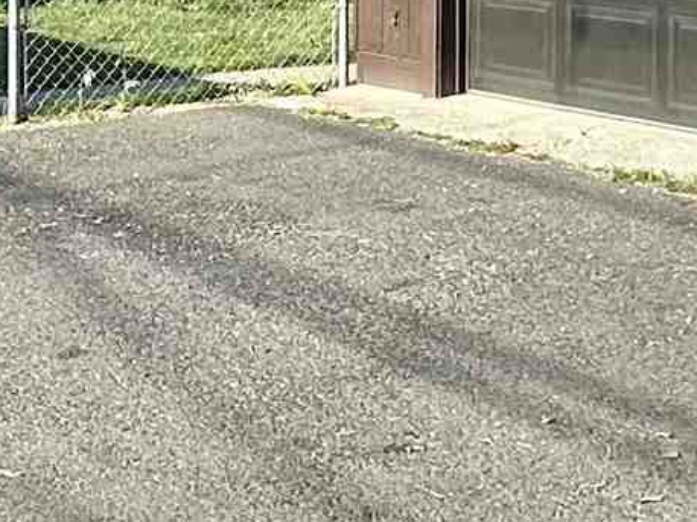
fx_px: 1892
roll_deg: -0.6
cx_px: 201
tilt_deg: -0.2
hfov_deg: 20.8
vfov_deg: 15.1
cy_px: -129
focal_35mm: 94
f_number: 2.2
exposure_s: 1/749
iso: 40
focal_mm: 2.22
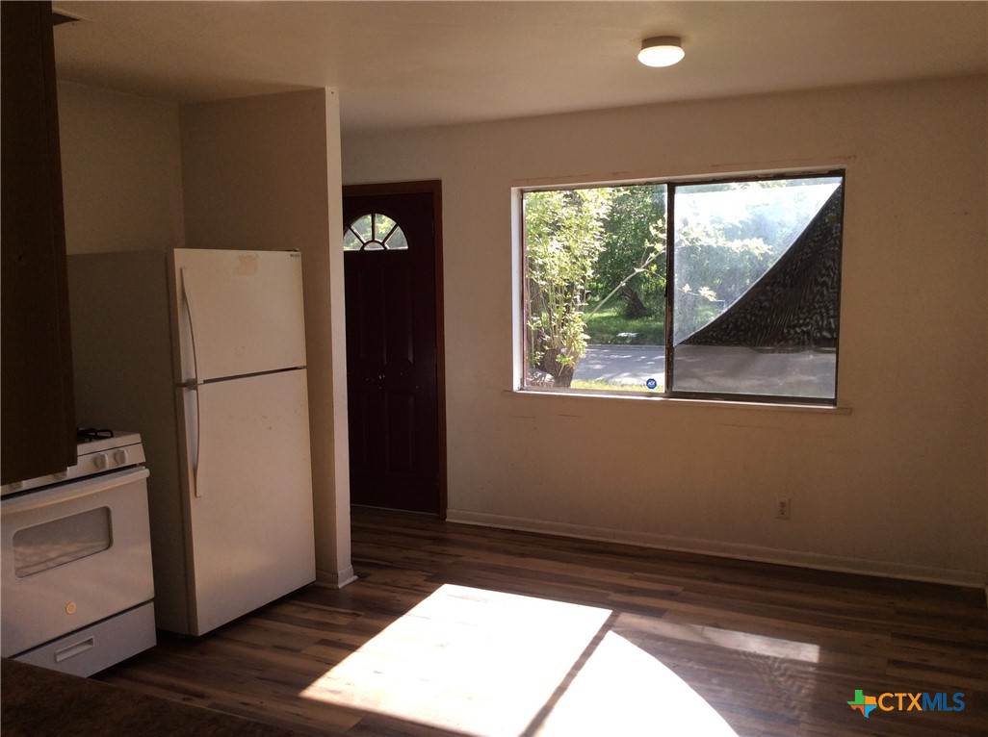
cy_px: 368
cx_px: 494
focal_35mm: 32
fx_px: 912
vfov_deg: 44.0
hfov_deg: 56.9
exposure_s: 1/290
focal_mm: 3.3
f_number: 2.4
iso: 32
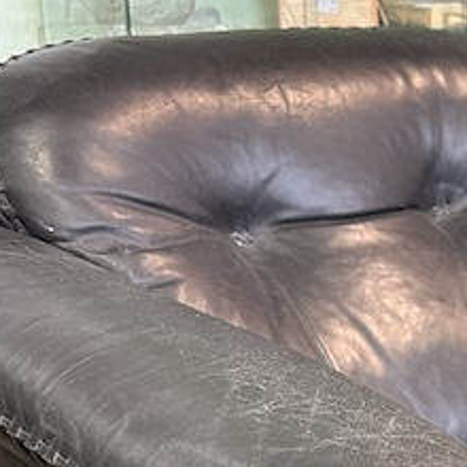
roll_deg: -2.9
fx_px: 1175
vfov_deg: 21.1
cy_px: 537
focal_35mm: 77
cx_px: 492
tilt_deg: -28.6
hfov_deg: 21.5
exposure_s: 1/50
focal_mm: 6.86
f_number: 1.78
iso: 320
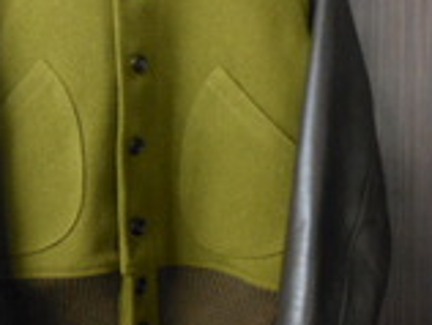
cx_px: 118
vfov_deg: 23.7
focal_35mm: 62
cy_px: 135
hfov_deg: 30.7
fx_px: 775
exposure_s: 1/10
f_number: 3.7
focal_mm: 5
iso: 400
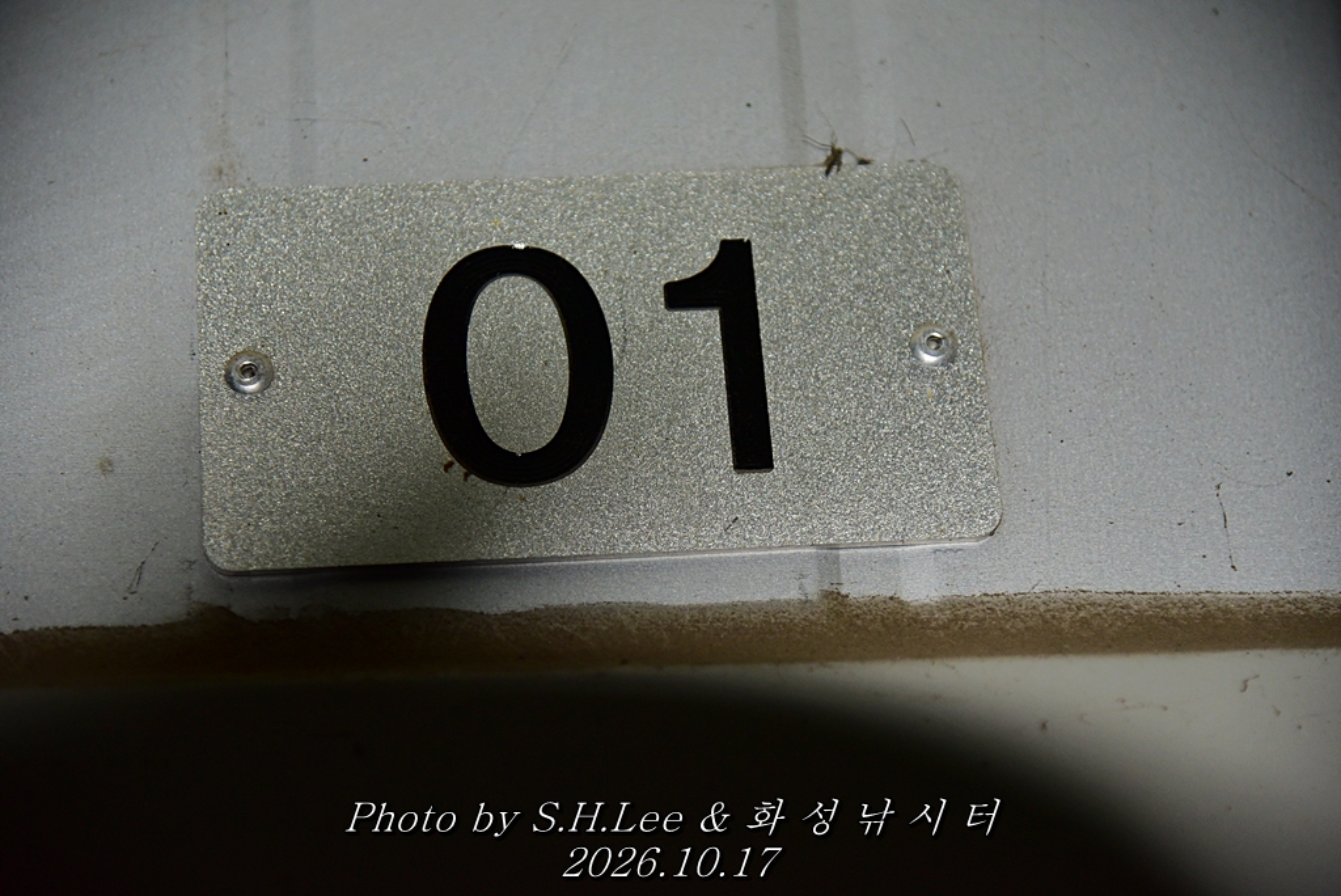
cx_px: 670
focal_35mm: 105
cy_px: 448
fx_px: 3913
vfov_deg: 13.1
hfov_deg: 19.4
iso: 1250
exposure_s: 1/60
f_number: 4
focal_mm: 105
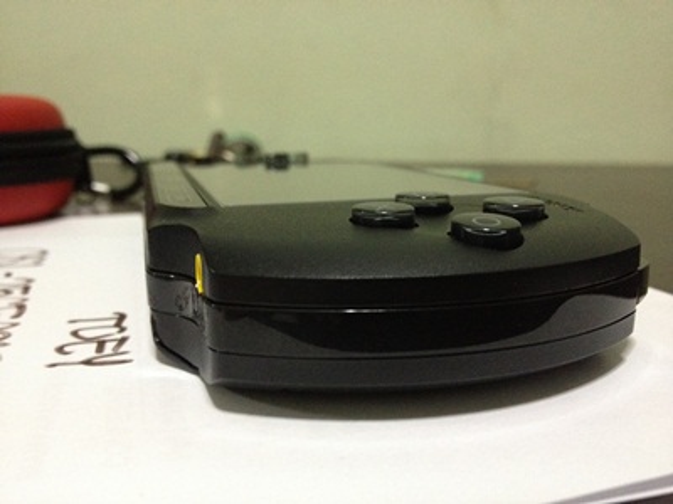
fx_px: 680
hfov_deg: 52.6
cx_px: 336
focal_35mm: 35
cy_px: 252
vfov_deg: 40.7
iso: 400
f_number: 2.4
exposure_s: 1/17
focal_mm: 4.28
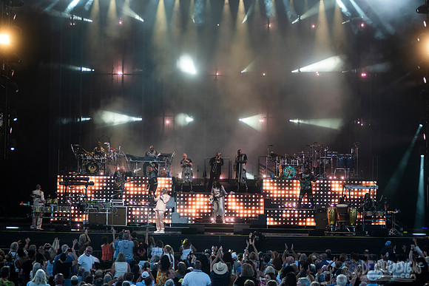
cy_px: 161
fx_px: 1074
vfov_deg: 15.2
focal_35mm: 90
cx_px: 214
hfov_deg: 22.6
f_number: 3.2
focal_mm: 80
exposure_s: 1/640
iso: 1000
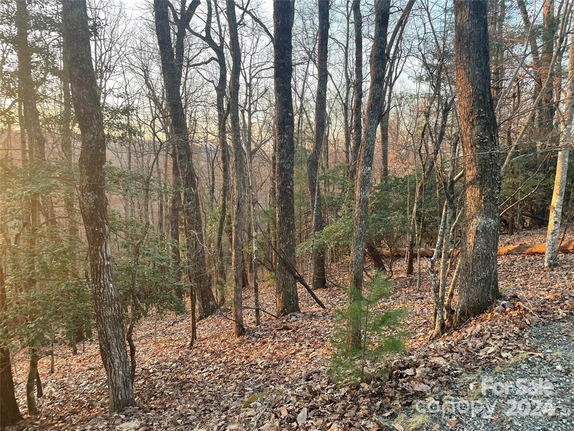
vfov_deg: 53.1
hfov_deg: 67.3
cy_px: 216
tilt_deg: -7.5
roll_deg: -2.0
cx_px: 287
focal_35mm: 26
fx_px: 431
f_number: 1.6
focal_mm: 4.2
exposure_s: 1/121
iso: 80
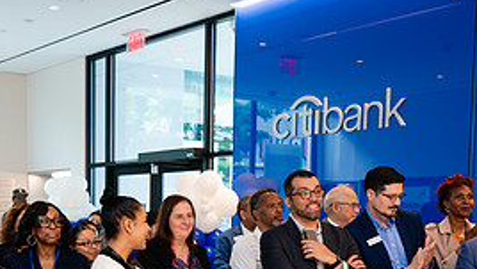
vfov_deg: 18.5
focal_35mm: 63
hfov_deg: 32.9
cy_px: 290
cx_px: 141
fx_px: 797
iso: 500
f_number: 3.2
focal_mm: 27.5
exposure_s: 1/200
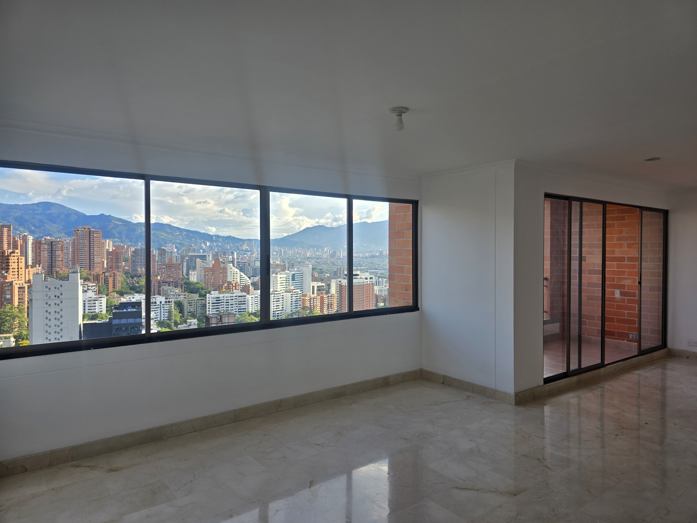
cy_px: 262
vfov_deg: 58.9
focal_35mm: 23
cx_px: 348
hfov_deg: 73.9
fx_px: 463
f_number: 1.7
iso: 12
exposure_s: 1/324
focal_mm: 6.3
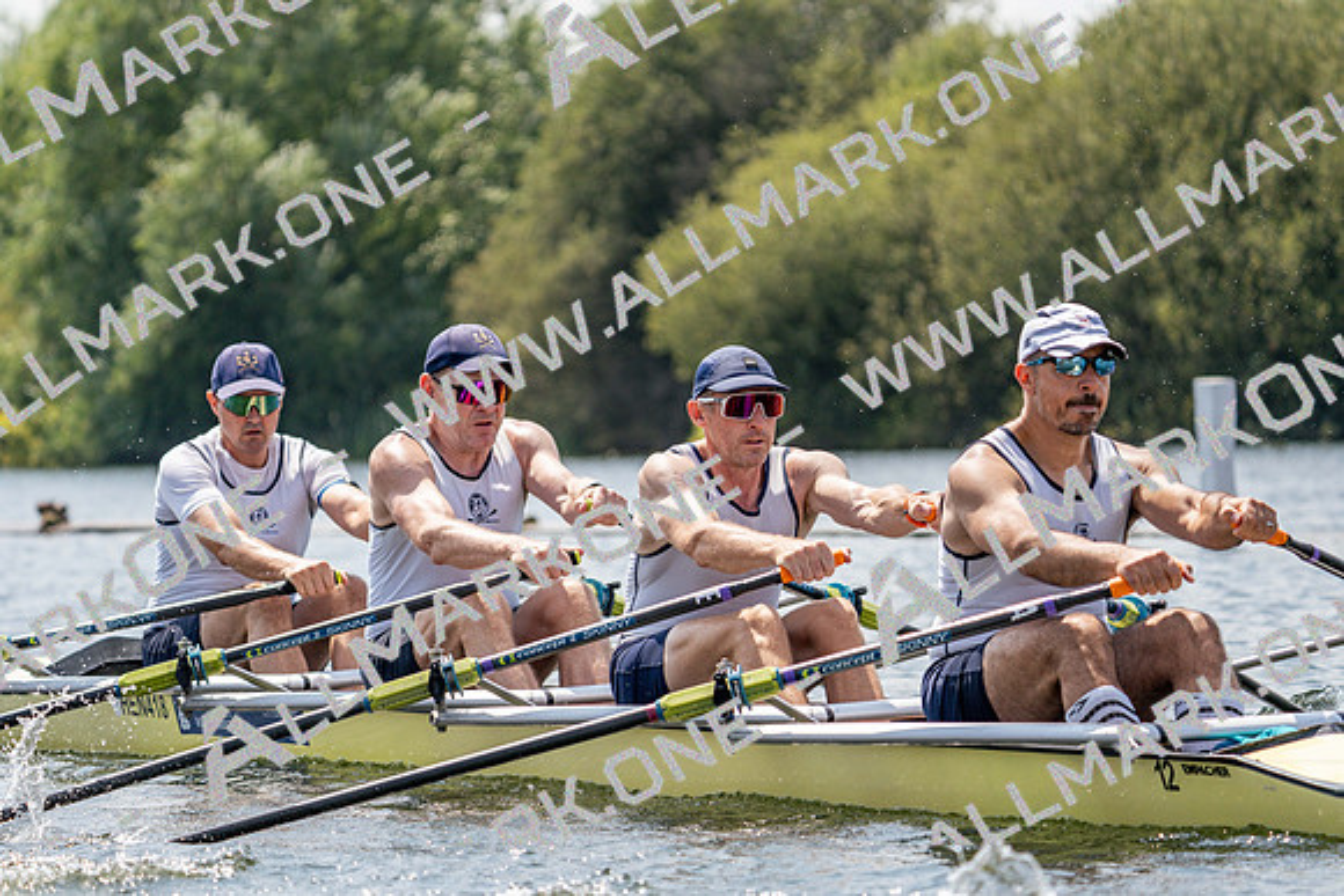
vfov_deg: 6.6
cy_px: 448
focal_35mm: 209
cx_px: 672
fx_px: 7804
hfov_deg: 9.8
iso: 250
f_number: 5.6
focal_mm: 209
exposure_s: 1/1600
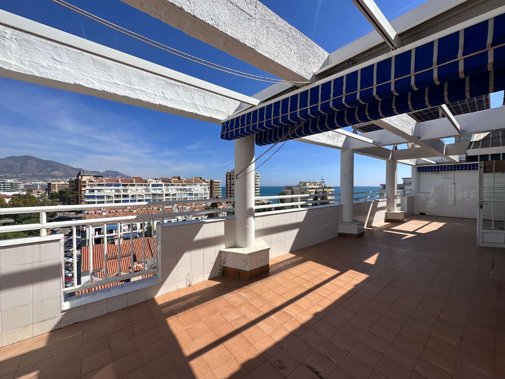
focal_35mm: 14
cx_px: 252
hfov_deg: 102.1
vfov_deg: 85.7
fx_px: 204
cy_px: 190
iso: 50
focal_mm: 2.22
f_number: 2.2
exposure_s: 1/3509
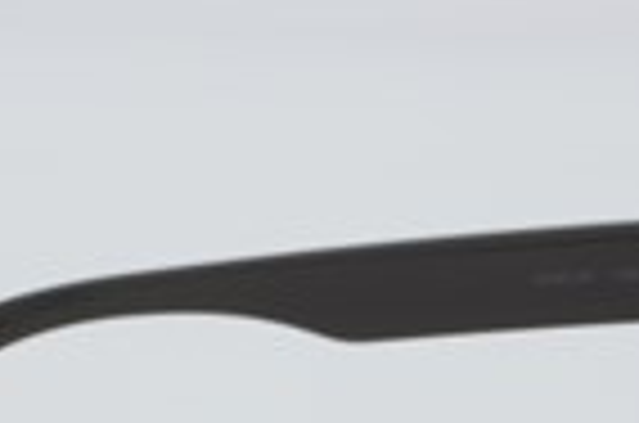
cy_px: 562
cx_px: 238
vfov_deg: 6.4
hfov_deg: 9.7
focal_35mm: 212
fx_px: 3755
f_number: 32
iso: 100
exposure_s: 1/3
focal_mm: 50
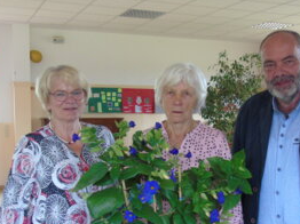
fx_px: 450
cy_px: 159
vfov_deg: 27.7
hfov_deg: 36.7
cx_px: 179
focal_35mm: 52
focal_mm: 6.1
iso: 400
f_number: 3.8
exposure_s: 1/13
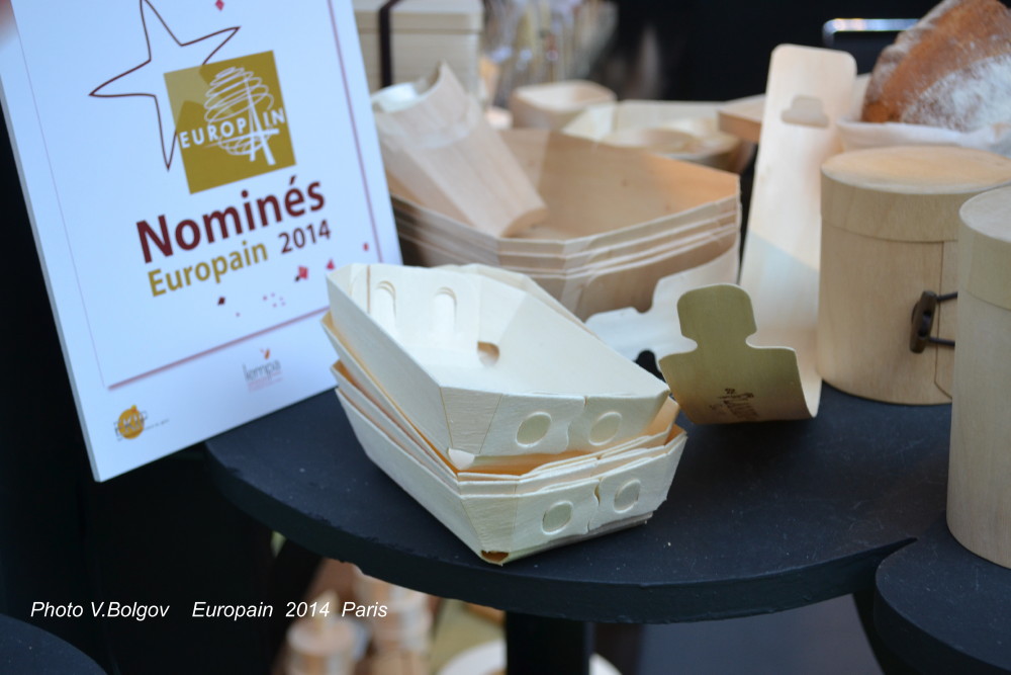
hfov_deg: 35.0
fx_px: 1601
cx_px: 506
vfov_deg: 23.8
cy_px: 338
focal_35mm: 57
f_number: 5.6
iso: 400
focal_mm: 38
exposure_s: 1/125
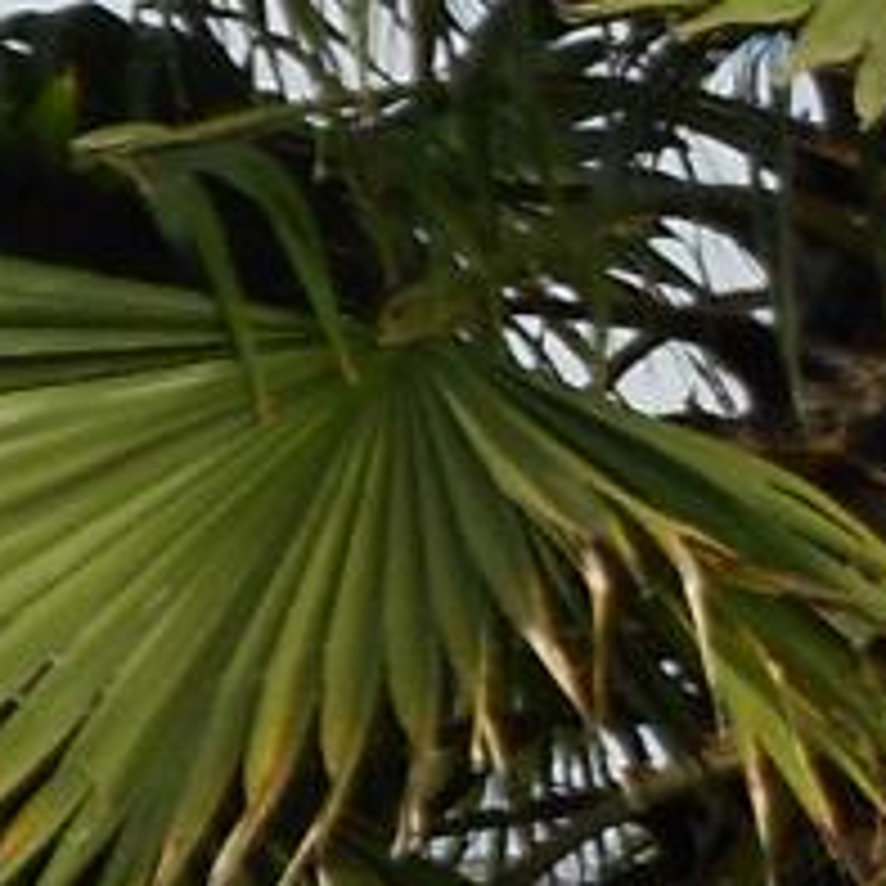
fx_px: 6226
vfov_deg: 8.1
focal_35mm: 215
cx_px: 2959
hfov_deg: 7.0
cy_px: 942
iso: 80
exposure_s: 1/640
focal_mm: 5.8
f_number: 3.6
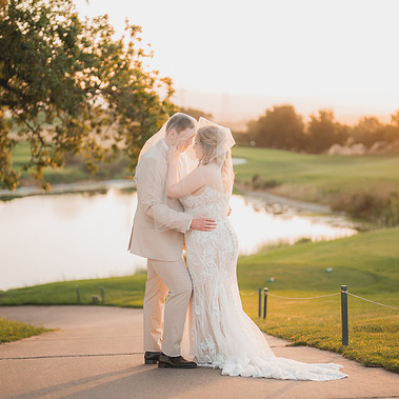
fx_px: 848
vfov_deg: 26.5
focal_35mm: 65
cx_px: 185
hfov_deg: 26.5
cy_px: 200
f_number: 1.2
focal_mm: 50
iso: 125
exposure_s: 1/320
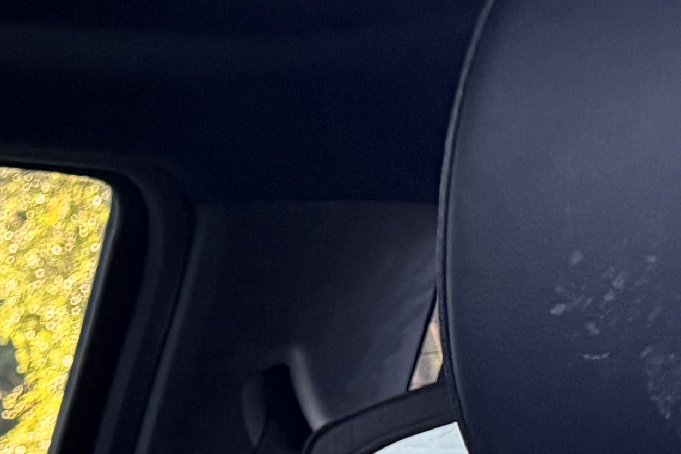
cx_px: -770
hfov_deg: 14.3
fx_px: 2156
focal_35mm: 114
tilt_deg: -14.3
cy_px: 1122
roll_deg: +1.9
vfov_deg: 10.3
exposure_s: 1/60
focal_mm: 6.76
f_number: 1.78
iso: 320
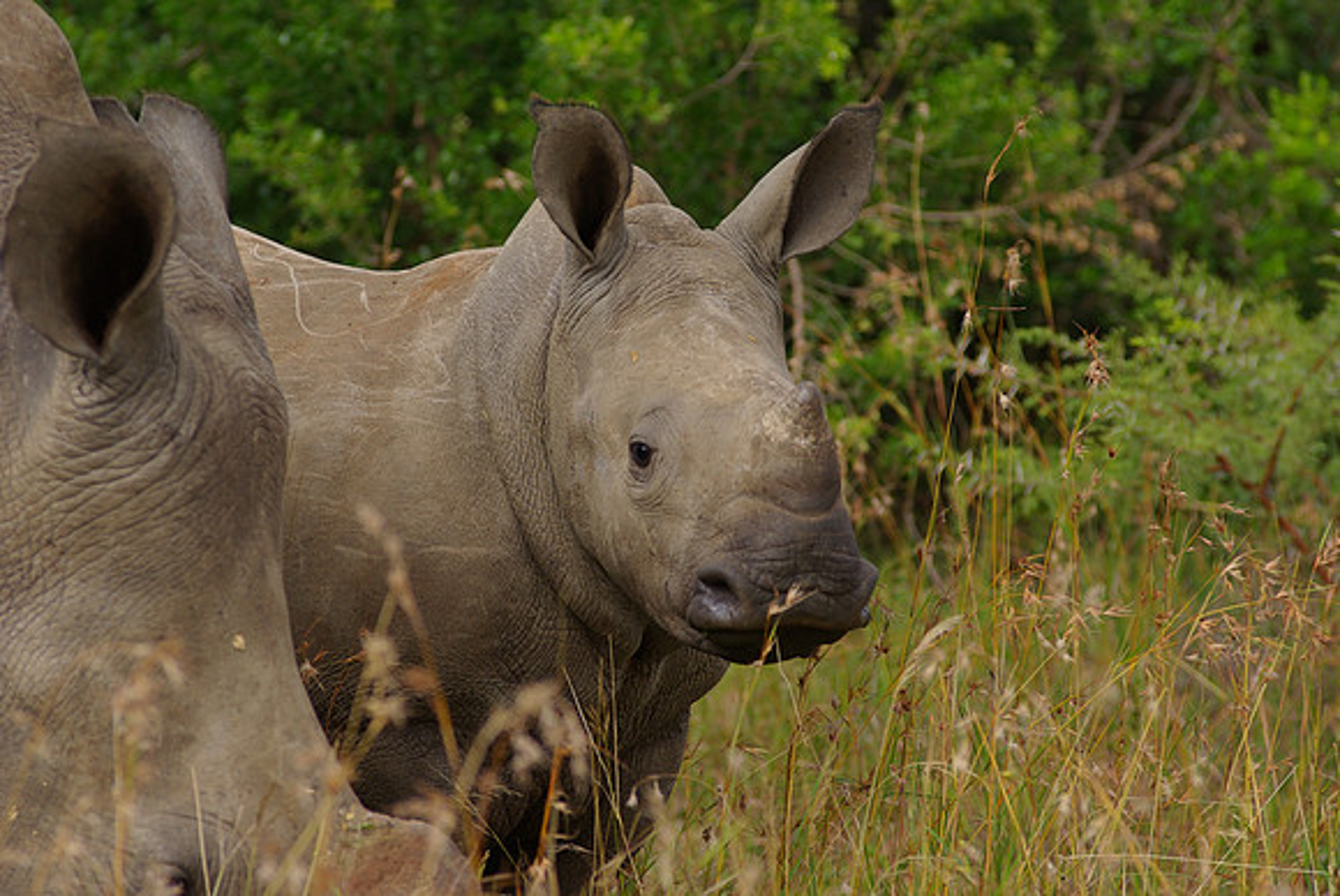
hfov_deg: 6.9
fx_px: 11178
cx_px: 670
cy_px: 448
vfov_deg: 4.6
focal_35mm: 300
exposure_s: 1/320
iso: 100
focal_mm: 200
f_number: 6.3
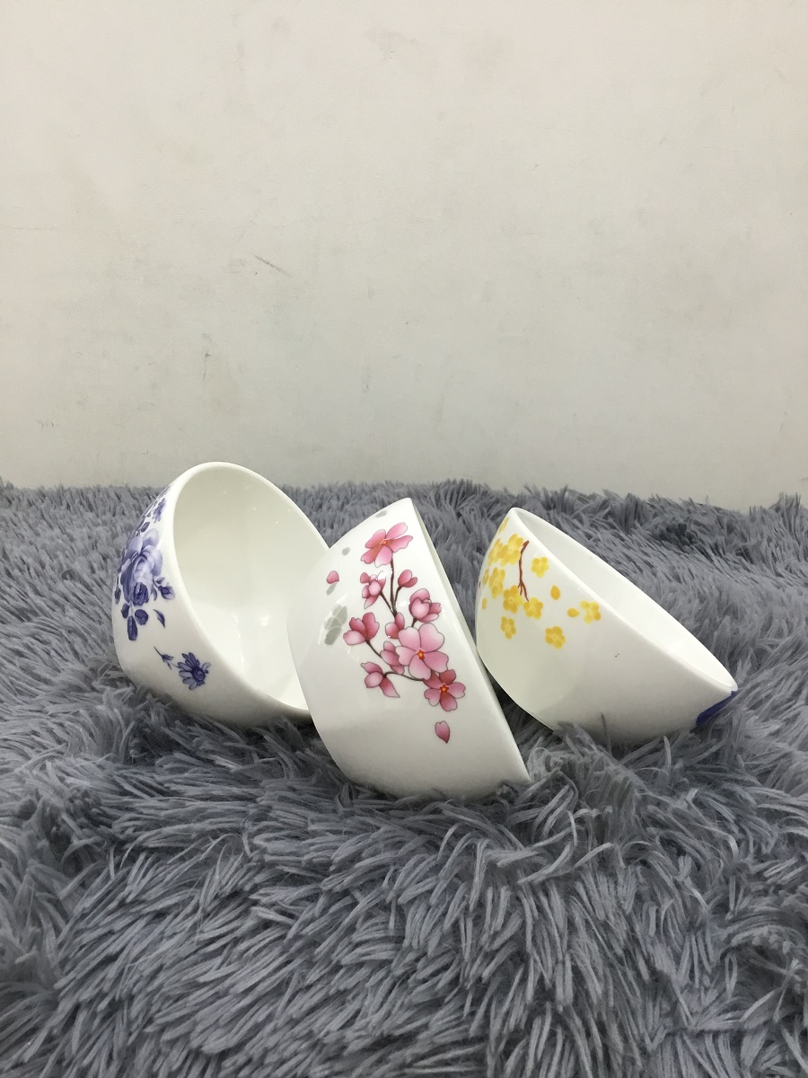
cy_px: 539
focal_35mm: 31
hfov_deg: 45.4
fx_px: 965
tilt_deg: -19.4
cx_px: 404
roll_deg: -0.3
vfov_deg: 58.4
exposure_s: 1/33
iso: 100
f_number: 2.4
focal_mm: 3.3
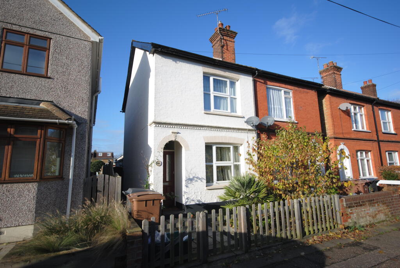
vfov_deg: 63.3
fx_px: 217
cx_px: 200
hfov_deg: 85.4
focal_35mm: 20
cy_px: 134
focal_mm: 13
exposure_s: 1/500
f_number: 4.5
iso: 100
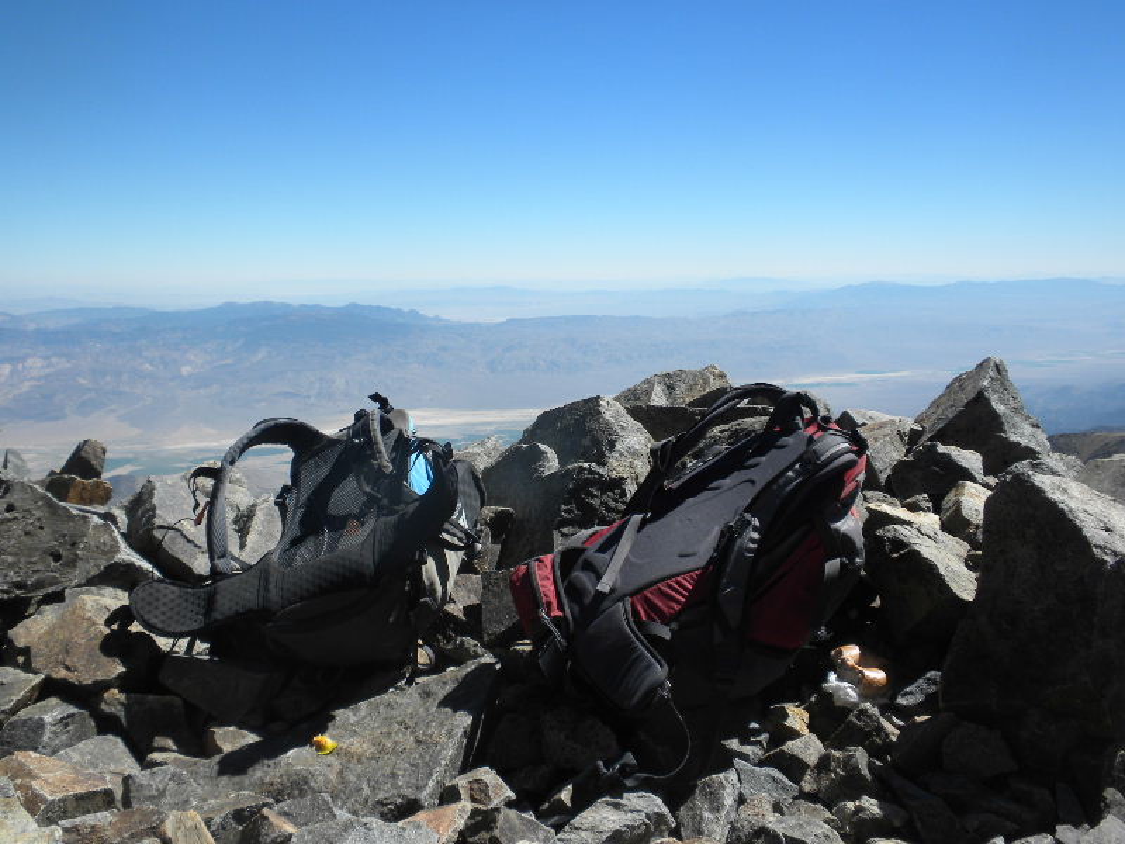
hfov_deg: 50.1
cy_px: 422
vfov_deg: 38.7
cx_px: 562
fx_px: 1202
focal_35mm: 37
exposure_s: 1/112
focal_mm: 6.6
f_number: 10
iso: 64
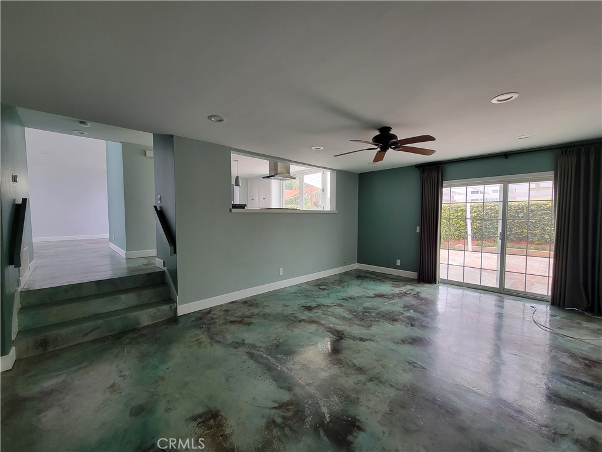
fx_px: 226
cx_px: 301
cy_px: 226
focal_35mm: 13
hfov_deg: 106.2
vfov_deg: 89.9
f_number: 2.2
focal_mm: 2.2
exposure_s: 1/50
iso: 125
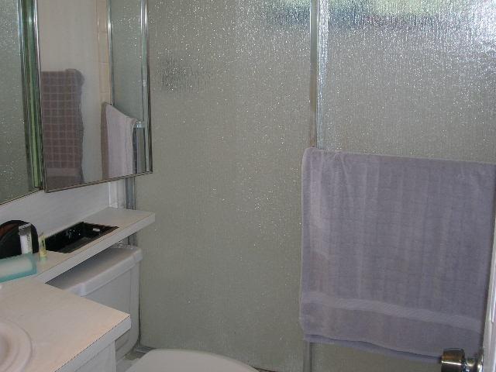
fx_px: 602
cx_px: 248
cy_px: 186
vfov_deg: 34.3
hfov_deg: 44.8
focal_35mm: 42
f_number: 3.1
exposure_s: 1/60.1
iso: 50
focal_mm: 7
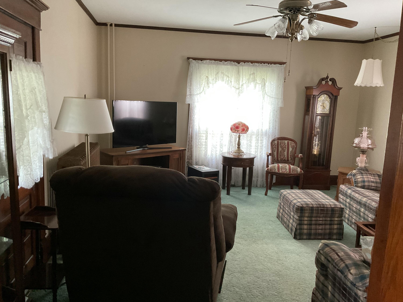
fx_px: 338
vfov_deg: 48.2
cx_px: 202
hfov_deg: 61.7
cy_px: 151
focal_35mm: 29
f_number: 1.8
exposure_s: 1/40
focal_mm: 3
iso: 320
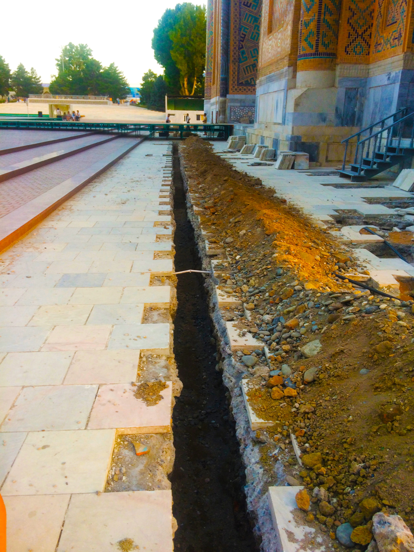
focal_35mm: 29
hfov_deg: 48.2
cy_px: 276
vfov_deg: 61.7
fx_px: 462
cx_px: 207
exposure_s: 1/60
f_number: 2.2
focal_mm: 4.15
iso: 40
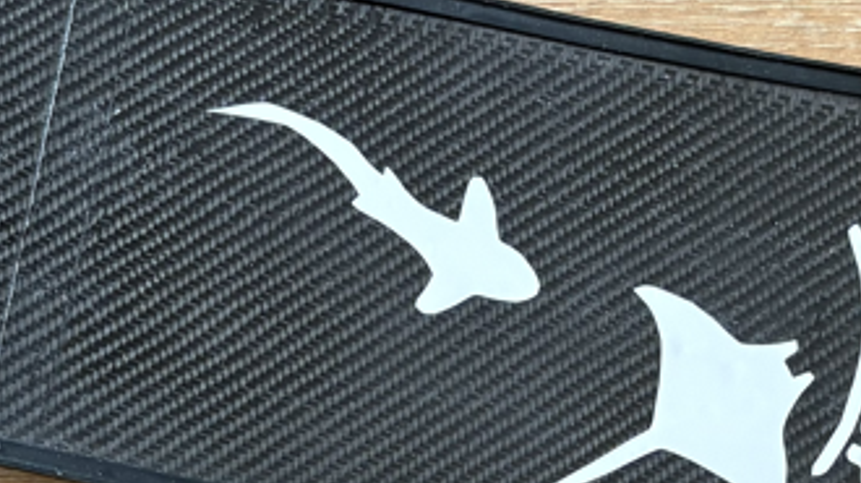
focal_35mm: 110
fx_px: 2509
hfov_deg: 19.2
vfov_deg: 10.5
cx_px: 731
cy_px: 762
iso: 160
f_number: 1.6
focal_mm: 5.96
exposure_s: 1/60
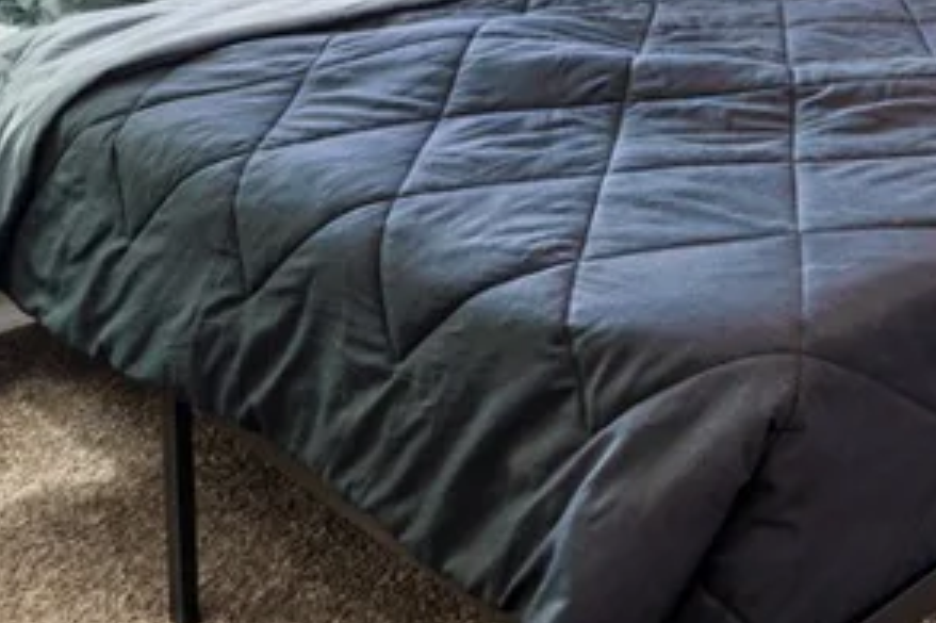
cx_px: 968
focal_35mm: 56
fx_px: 1455
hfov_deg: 32.4
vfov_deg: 20.8
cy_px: -296
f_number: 7.1
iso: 80
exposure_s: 1/6
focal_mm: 16
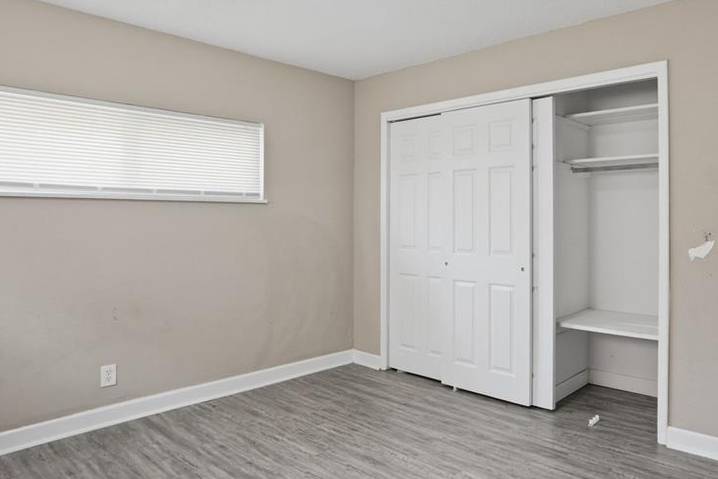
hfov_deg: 69.8
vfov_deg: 51.1
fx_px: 498
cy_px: 206
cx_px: 470
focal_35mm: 25
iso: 320
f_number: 8
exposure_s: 1/4
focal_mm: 18
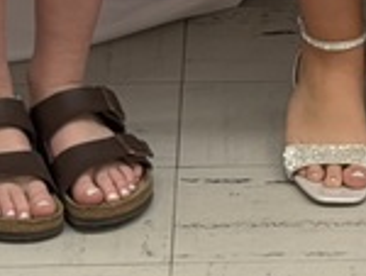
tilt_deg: -13.4
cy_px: -547
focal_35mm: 327
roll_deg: -0.8
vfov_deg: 4.4
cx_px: 444
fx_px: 3463
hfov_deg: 6.0
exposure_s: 1/120
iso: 100
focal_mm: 6.76
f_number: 1.78
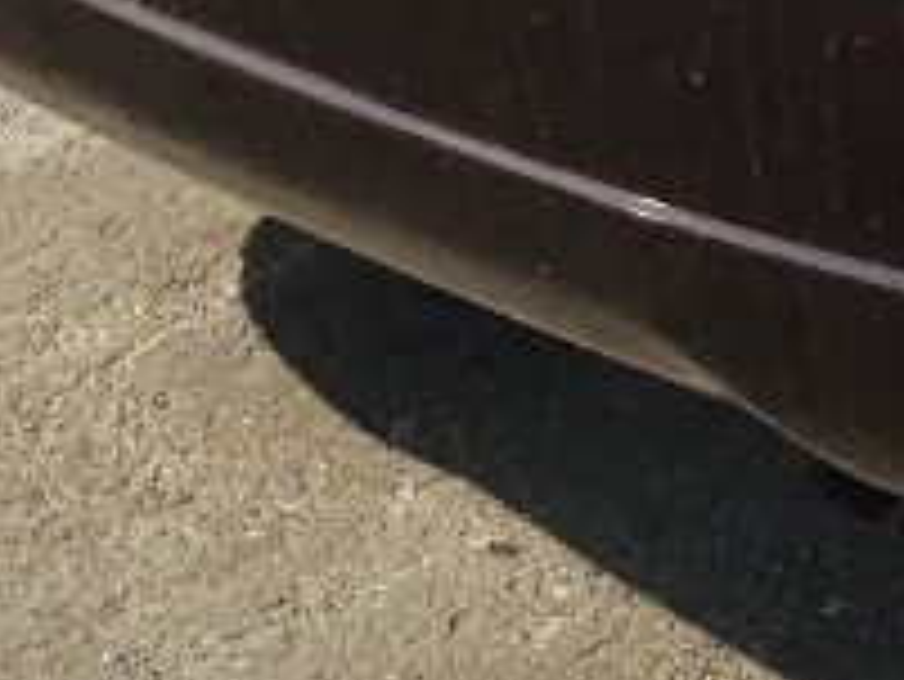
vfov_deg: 6.8
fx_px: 5409
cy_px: -977
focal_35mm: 207
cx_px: 1718
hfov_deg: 9.1
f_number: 1.5
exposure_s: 1/2000
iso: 50
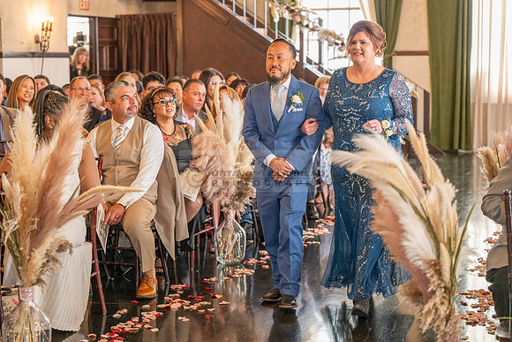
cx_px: 256
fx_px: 996
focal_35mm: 70
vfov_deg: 19.5
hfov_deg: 28.8
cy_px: 171
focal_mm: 70
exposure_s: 1/200
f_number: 2.8
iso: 1600
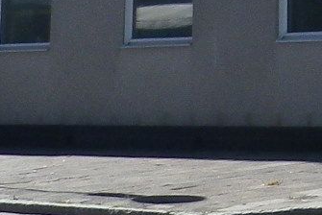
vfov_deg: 6.4
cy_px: -378
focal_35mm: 201
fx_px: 1799
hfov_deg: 9.3
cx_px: 722
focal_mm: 4.5
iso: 80
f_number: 3.5
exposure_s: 1/640
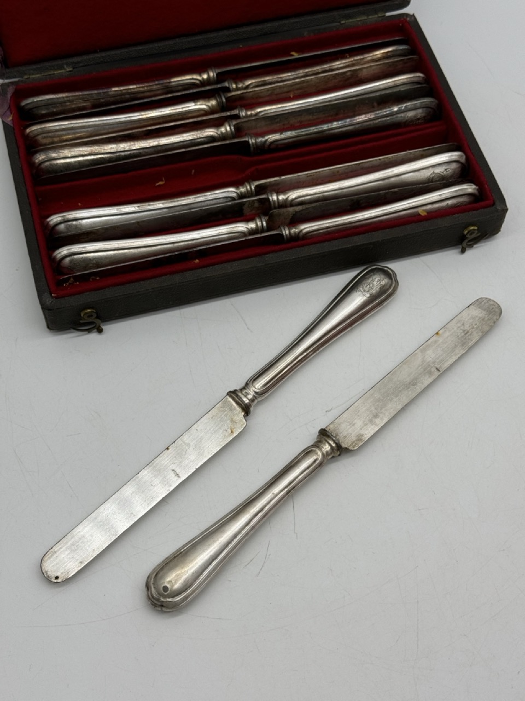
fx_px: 971
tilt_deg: -60.5
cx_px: 262
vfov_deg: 39.7
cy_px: 350
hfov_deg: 30.3
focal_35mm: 48
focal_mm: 6.76
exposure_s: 1/598
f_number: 1.78
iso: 64
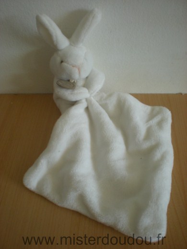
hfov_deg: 37.7
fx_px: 274
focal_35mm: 38
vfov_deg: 49.0
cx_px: 94
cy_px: 124
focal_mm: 6.3
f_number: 3.1
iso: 200
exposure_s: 1/54.7
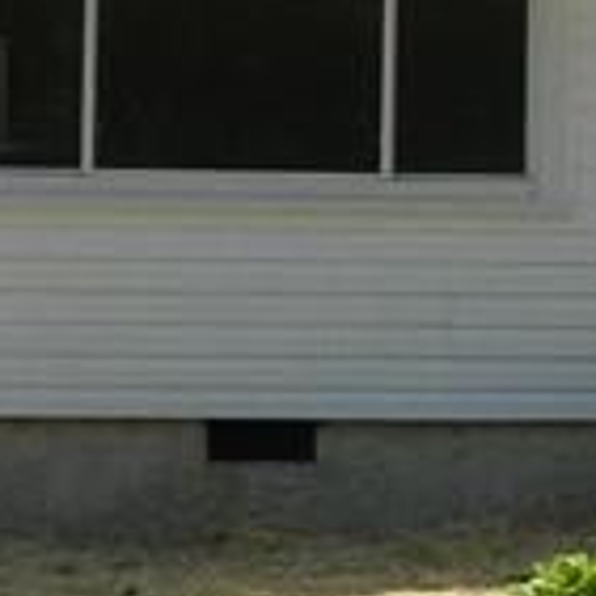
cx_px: 1467
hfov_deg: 7.3
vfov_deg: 7.8
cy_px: 190
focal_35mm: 224
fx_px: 4363
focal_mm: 6.2
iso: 80
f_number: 3.3
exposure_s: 1/800
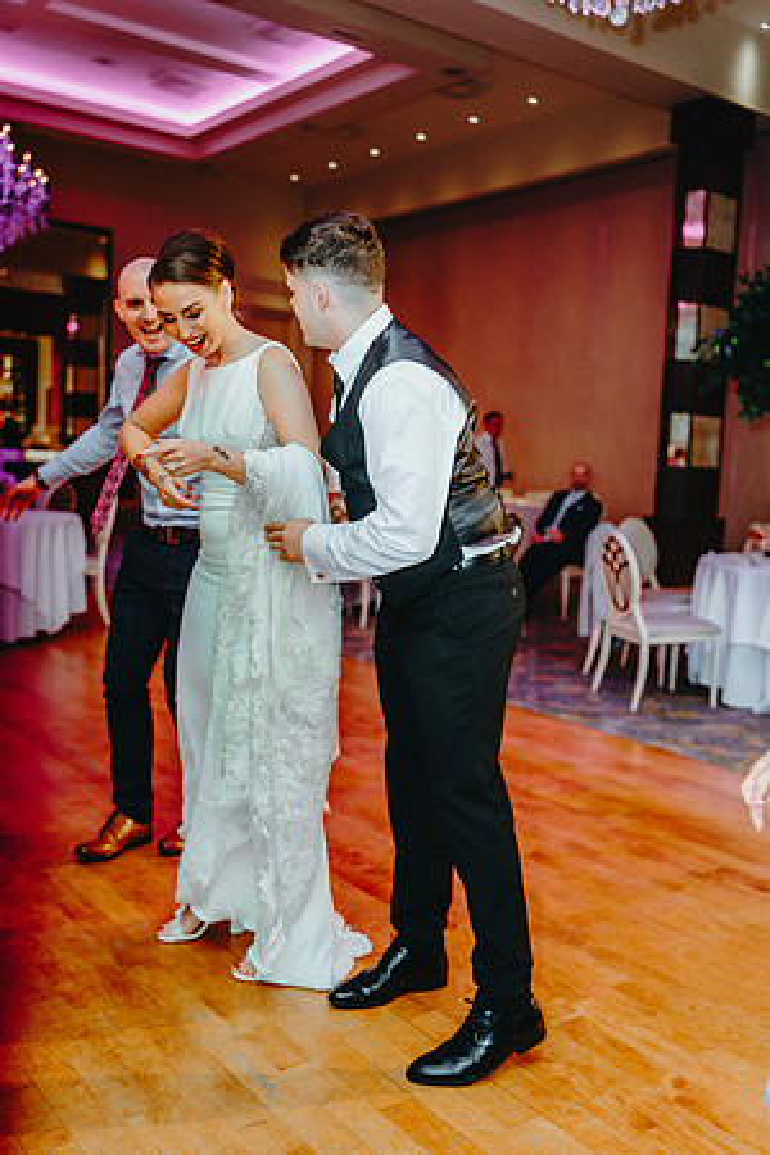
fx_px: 1123
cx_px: 385
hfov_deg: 37.9
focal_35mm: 35
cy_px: 578
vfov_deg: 54.4
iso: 1250
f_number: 2
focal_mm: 35
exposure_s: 1/250
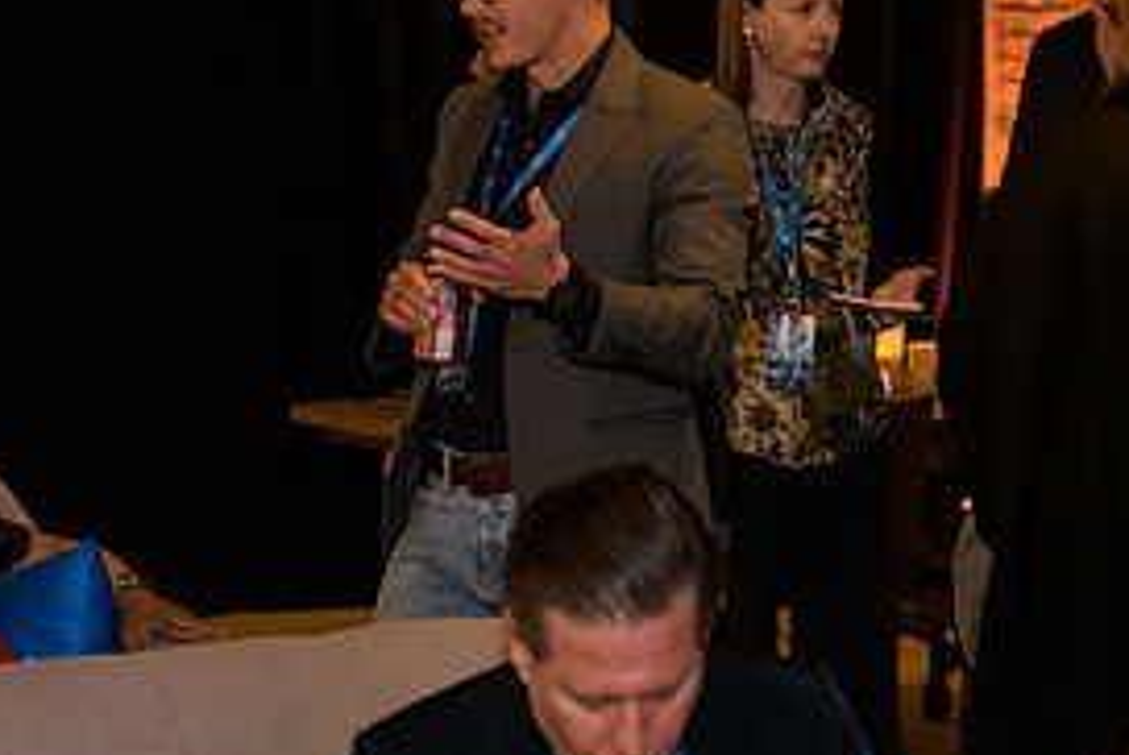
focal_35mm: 132
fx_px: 4144
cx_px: 386
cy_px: 226
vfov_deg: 10.4
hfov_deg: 15.5
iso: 1250
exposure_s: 1/125
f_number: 3.2
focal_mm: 62
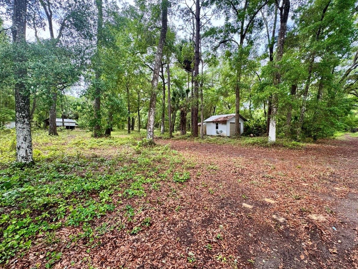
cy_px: 130
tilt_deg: -0.8
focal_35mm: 15
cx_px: 183
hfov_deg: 98.2
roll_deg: -0.8
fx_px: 155
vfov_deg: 81.7
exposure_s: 1/179
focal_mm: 2.22
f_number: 2.2
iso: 40
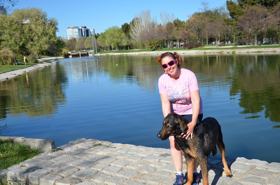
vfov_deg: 29.7
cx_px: 140
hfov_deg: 43.7
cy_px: 92
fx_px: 349
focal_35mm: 45
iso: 200
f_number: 4.5
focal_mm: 30
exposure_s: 1/1250
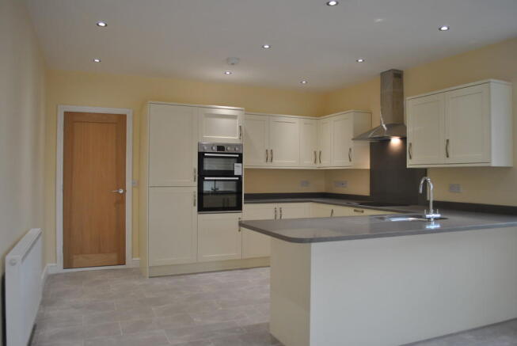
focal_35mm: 27
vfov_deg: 48.0
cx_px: 258
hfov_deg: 67.3
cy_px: 173
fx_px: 388
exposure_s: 1/30
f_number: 3.5
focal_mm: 18
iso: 200
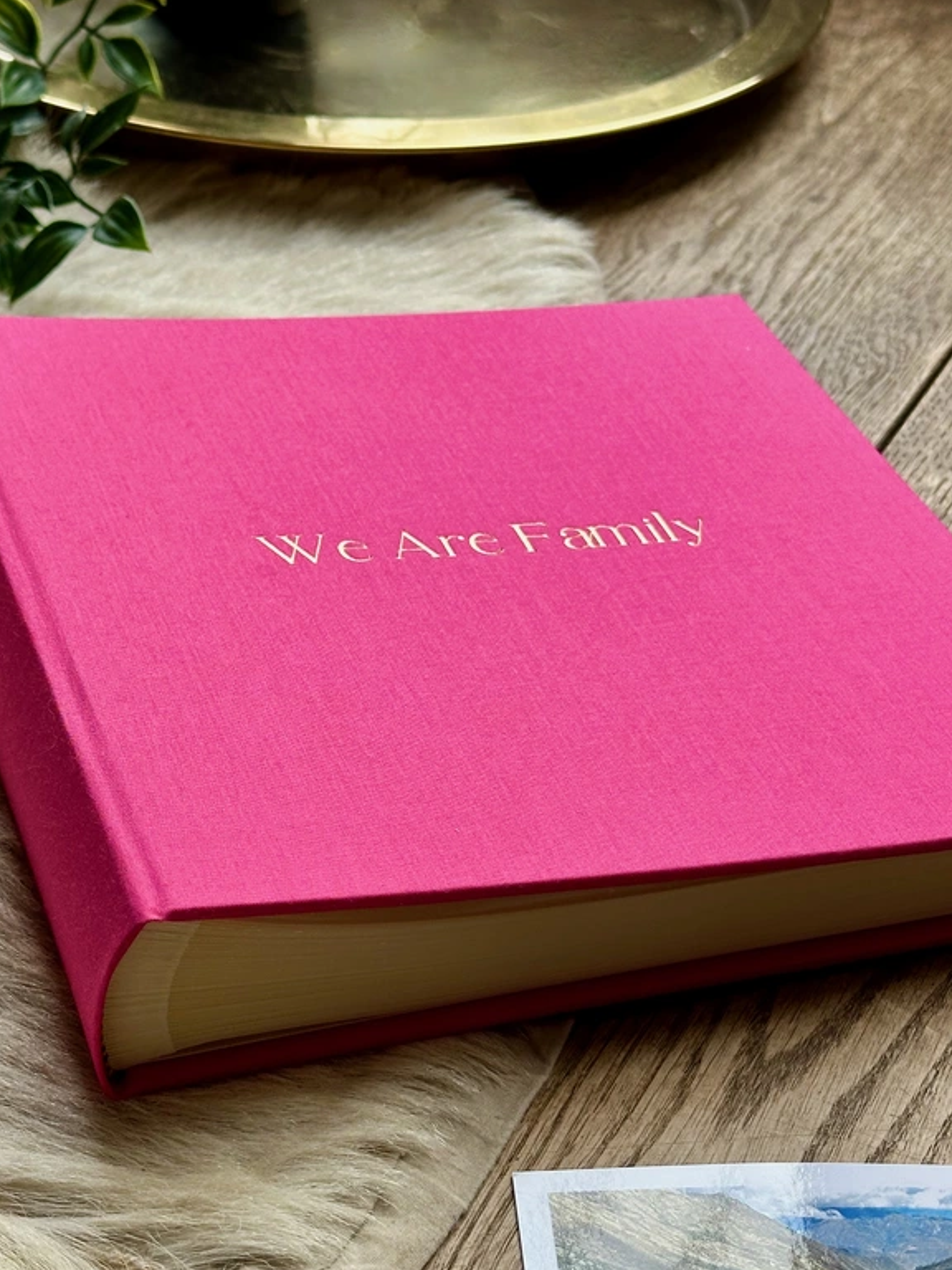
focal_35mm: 55
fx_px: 2017
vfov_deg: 34.9
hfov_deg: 26.6
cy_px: 668
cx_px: 479
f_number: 1.78
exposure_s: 1/178
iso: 50
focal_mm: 6.86
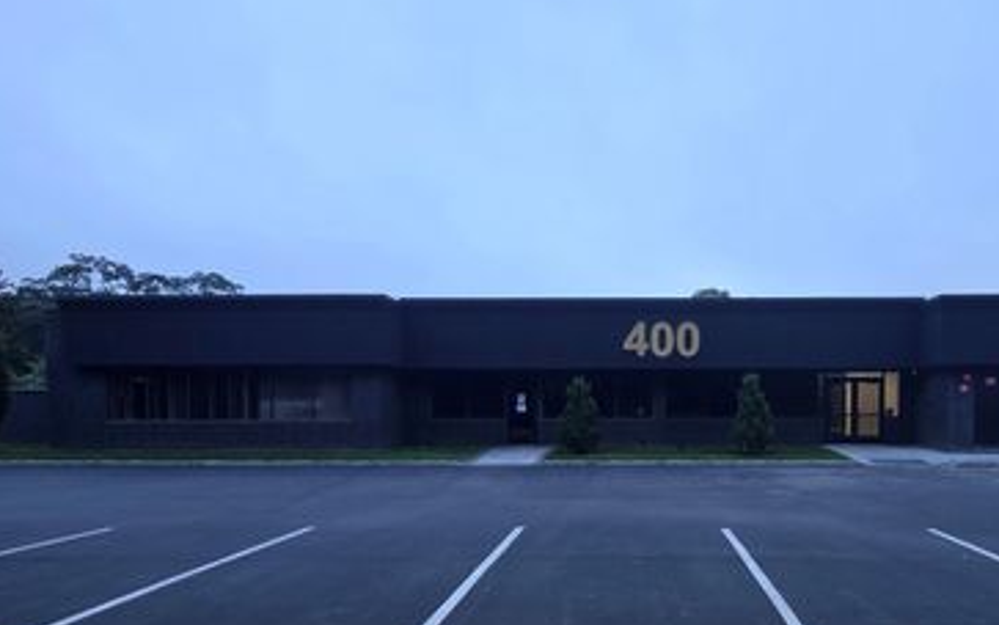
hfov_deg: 85.9
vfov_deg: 60.4
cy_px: 428
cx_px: 638
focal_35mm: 19
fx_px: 517
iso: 80
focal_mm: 2.2
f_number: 1.9
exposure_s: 1/120
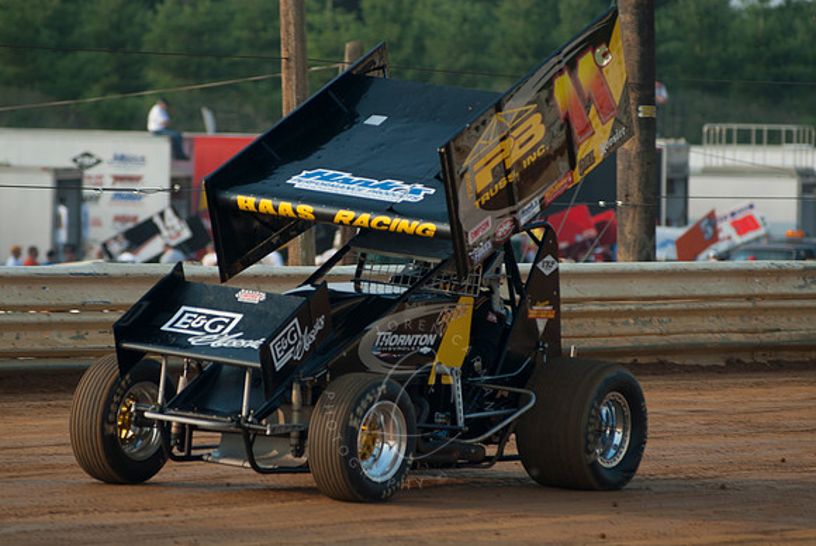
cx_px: 408
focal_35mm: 300
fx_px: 6807
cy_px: 273
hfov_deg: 6.9
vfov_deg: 4.6
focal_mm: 200
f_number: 3.5
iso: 100
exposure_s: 1/400
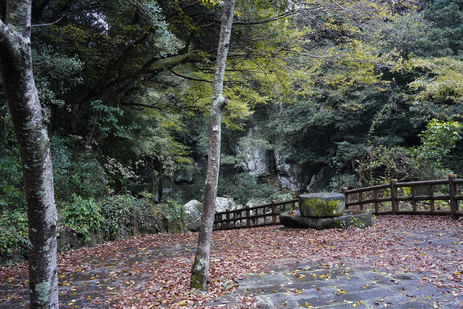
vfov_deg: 37.9
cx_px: 232
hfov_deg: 54.4
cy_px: 154
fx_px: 450
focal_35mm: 35
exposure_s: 1/100
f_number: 8
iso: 1600
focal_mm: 35
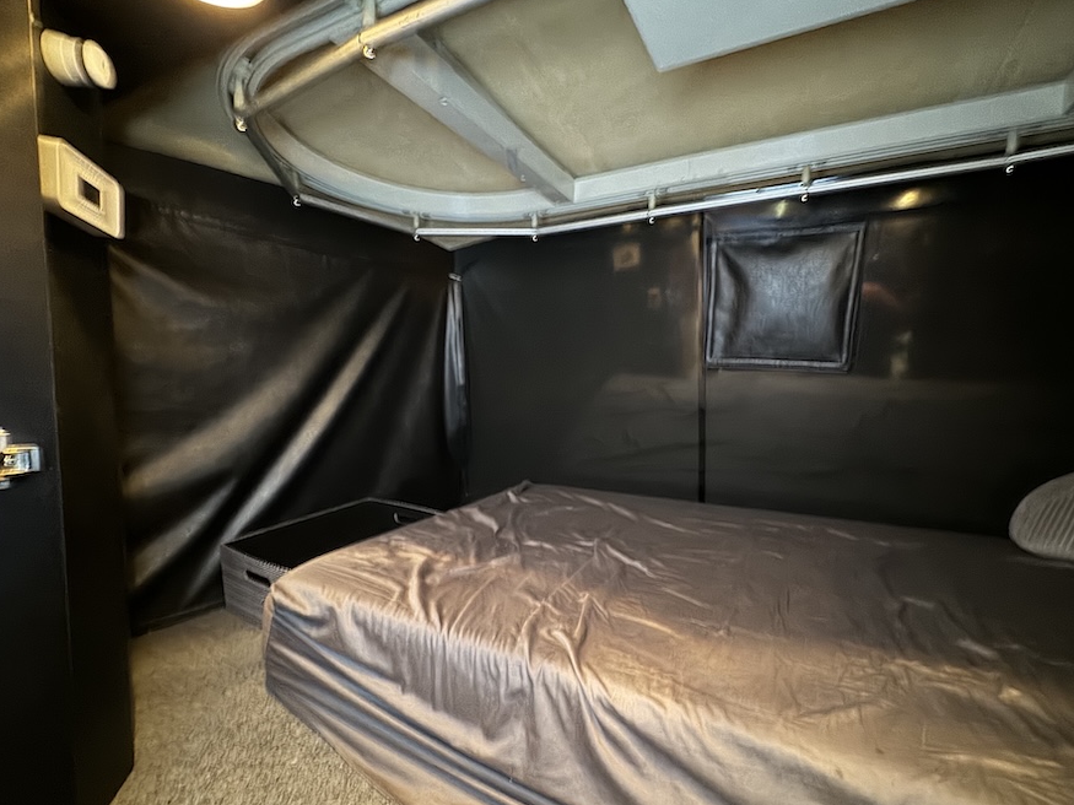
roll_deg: -1.6
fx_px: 496
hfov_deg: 94.5
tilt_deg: +0.6
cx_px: 540
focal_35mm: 16
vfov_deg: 78.0
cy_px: 428
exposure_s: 1/11
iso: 640
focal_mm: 2.22
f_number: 2.2
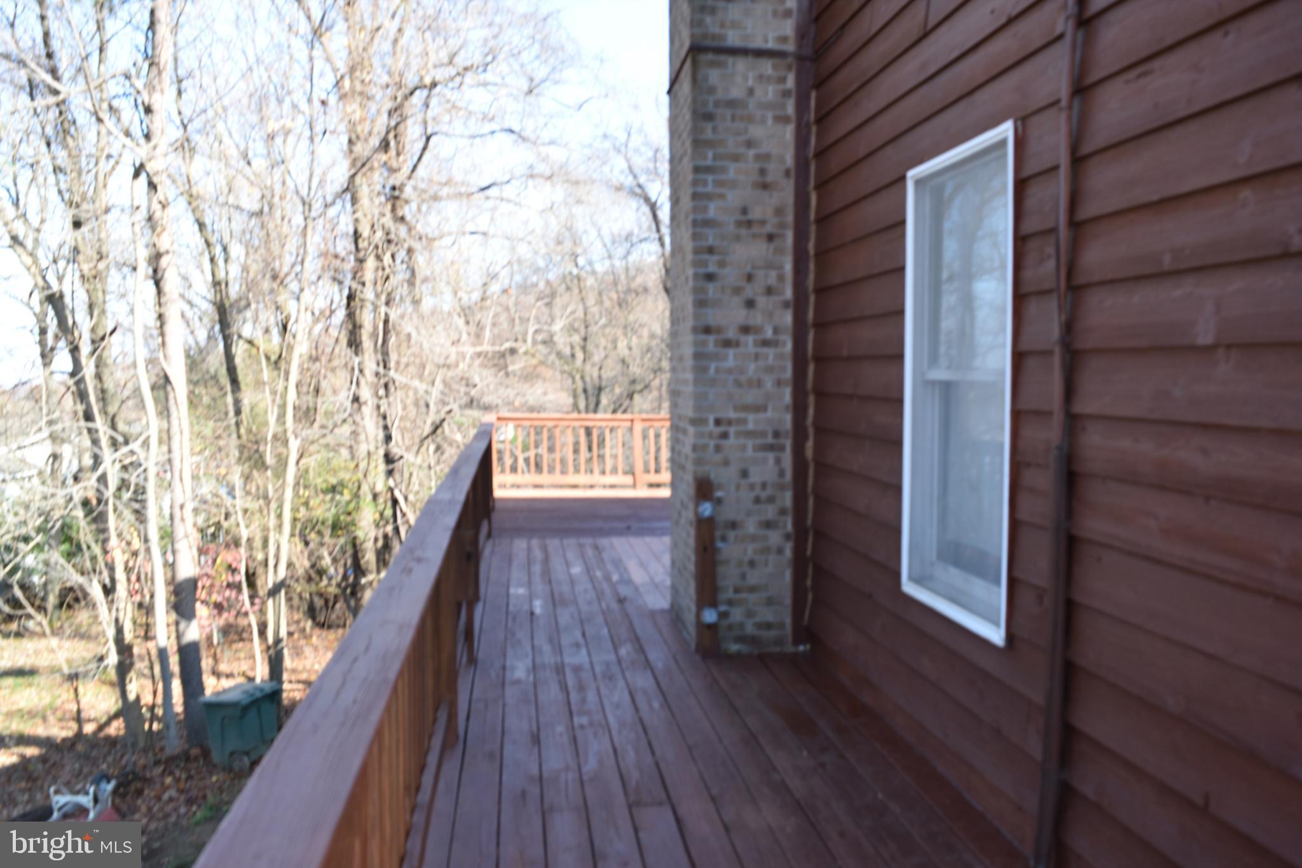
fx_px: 976
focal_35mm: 27
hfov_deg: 67.4
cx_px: 651
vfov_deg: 47.9
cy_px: 434
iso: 100
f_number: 5.6
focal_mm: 18
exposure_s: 1/125
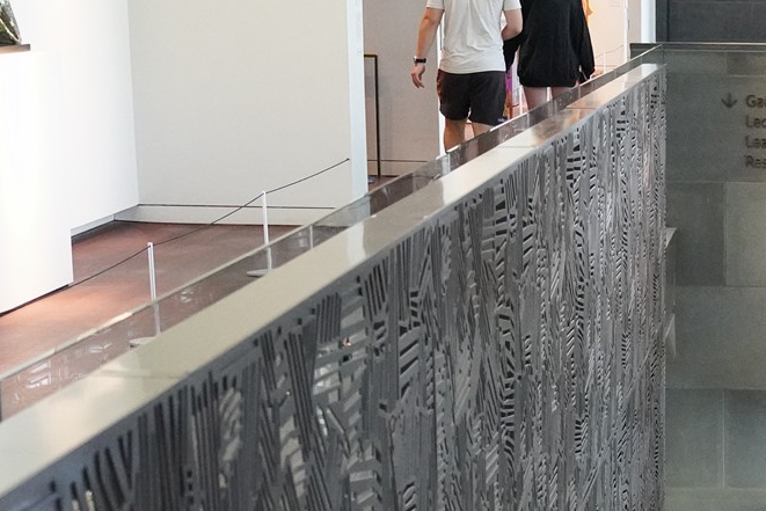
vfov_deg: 10.8
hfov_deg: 16.1
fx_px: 2639
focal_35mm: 124
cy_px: 700
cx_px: 822
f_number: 5.6
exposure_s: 1/100
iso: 10000
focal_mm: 41
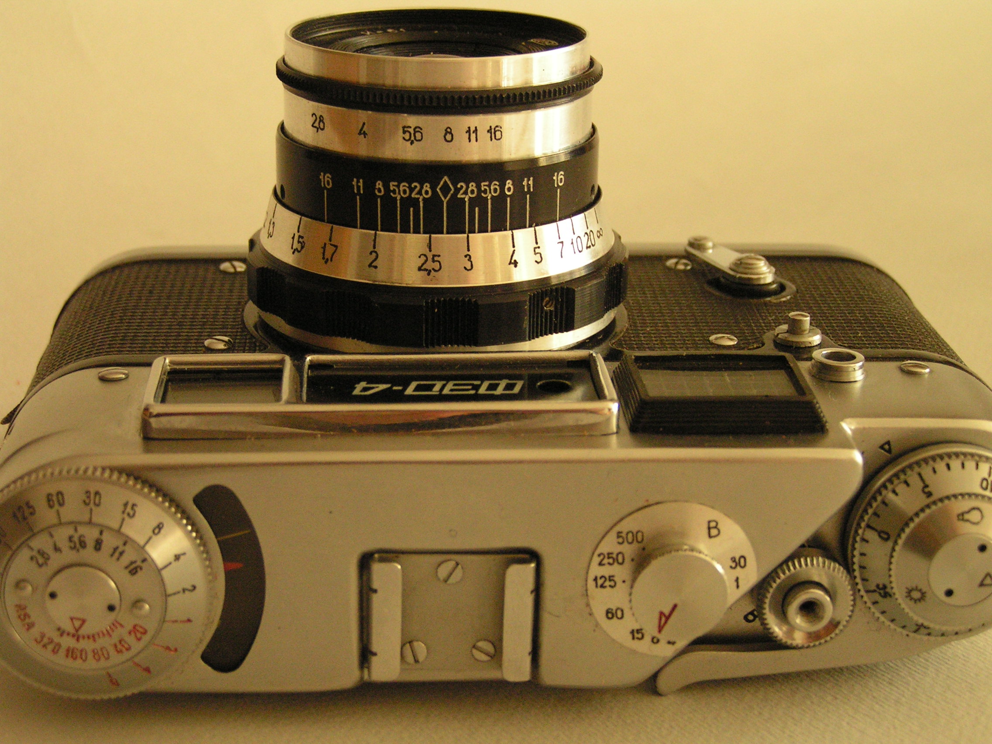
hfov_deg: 29.0
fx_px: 1920
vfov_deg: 21.9
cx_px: 496
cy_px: 372
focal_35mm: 67
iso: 200
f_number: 3.2
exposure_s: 1/50
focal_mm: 11.1
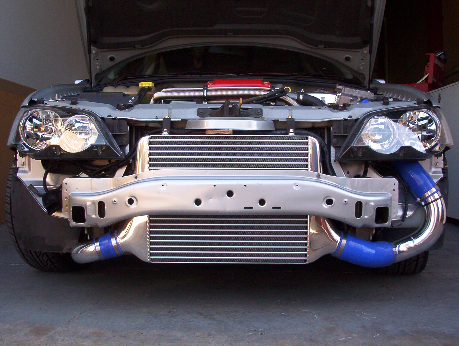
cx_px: 230
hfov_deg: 47.8
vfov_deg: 37.0
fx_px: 518
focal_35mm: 39
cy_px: 173
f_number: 4.5
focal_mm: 6
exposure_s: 1/50.2
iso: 100
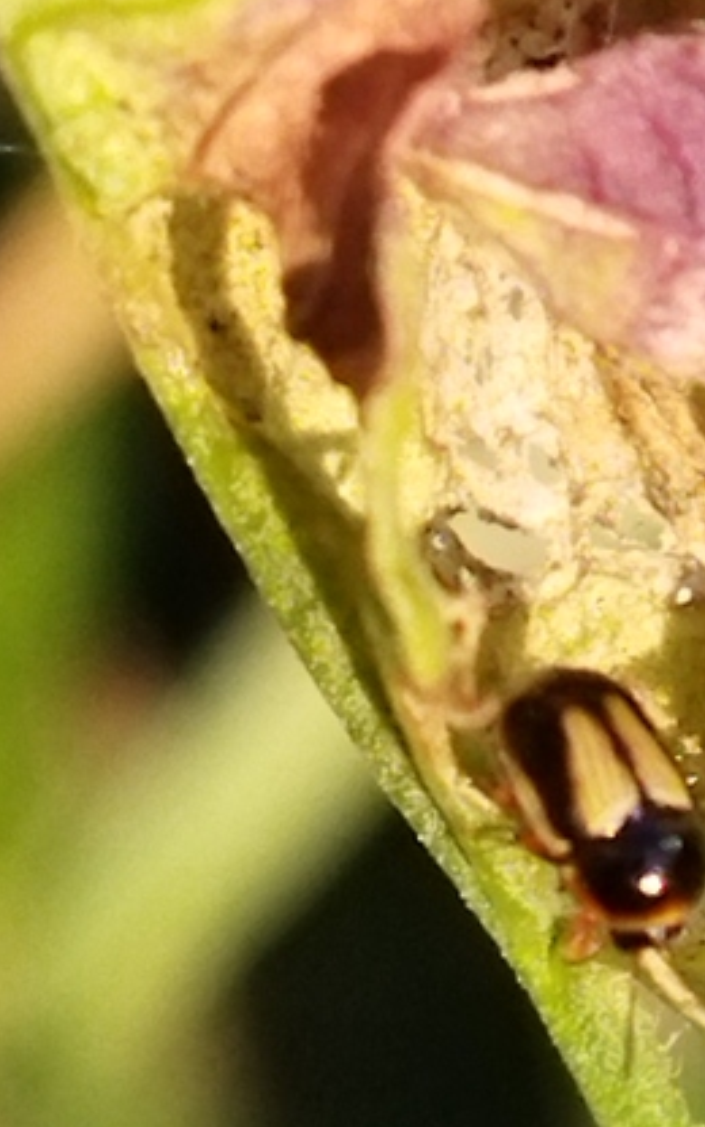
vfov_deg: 45.2
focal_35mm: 44
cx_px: 510
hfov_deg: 28.9
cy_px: 612
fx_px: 1353
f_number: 1.79
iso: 100
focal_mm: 4.71
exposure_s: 1/613
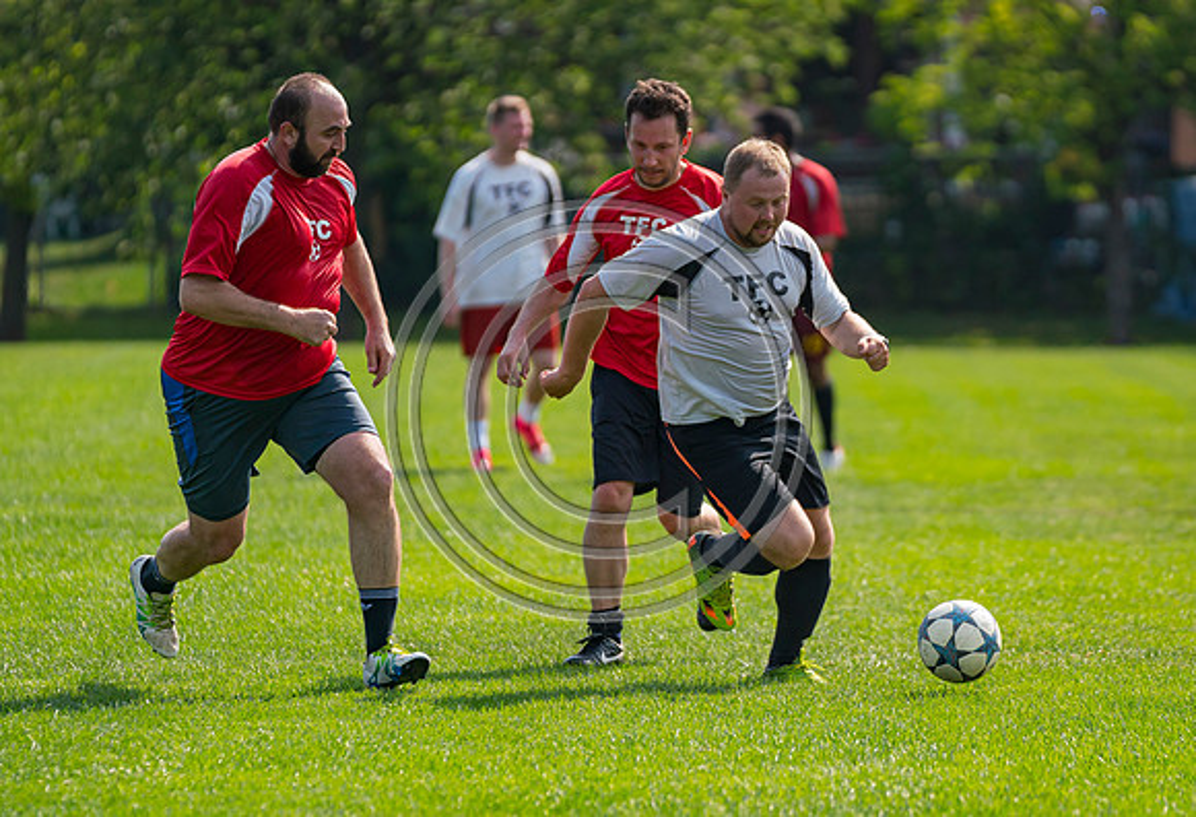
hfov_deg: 5.6
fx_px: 12225
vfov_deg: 3.8
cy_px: 405
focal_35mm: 365
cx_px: 731
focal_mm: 200
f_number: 2.8
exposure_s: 1/4000
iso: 400
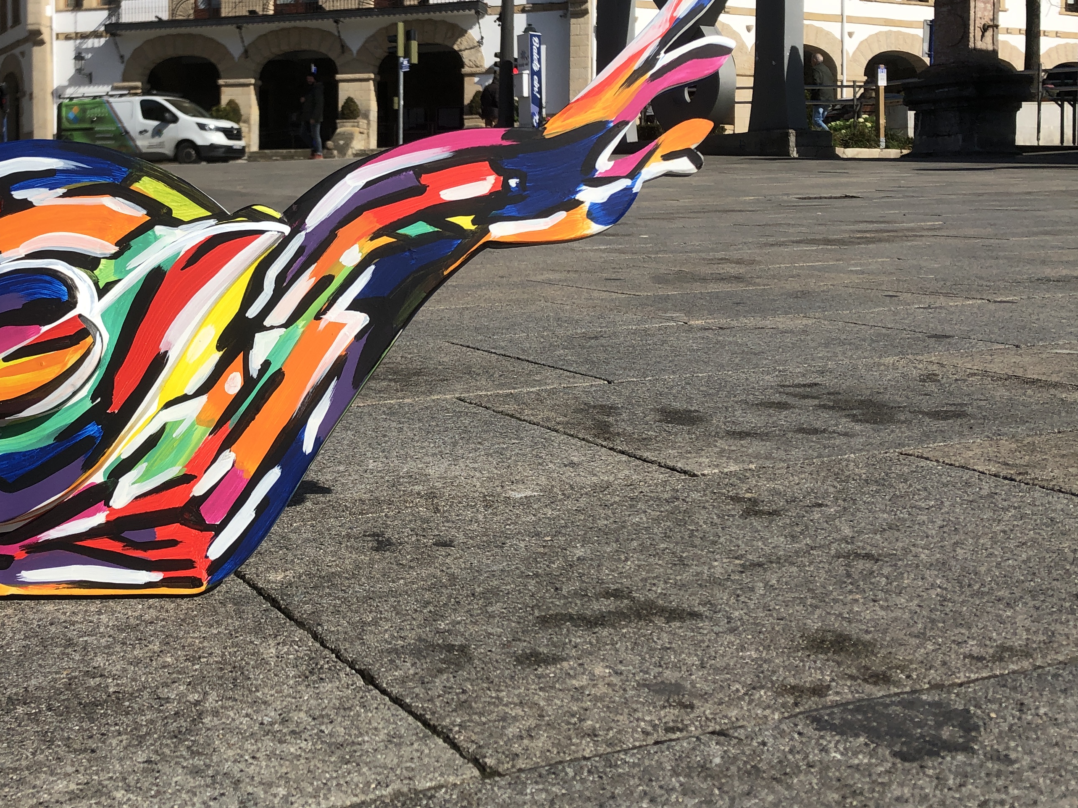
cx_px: 315
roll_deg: +0.2
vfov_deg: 32.6
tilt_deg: -0.1
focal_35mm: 44
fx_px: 1370
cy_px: 259
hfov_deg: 42.1
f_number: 1.8
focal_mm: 4
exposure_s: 1/3003
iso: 25
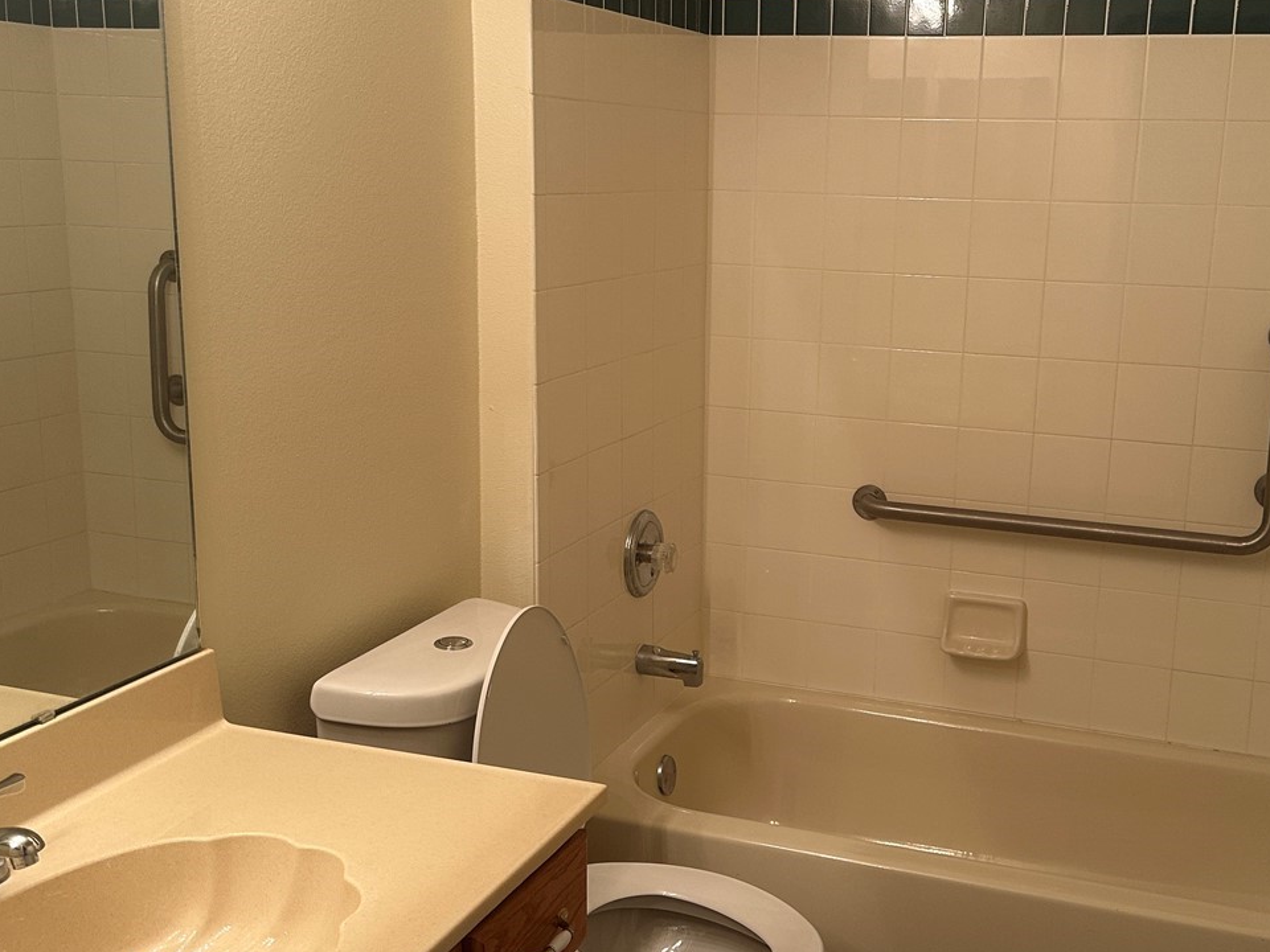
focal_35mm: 40
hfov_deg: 46.5
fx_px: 1468
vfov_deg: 36.0
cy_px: 489
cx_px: 779
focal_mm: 6.86
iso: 160
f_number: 1.78
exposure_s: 1/60
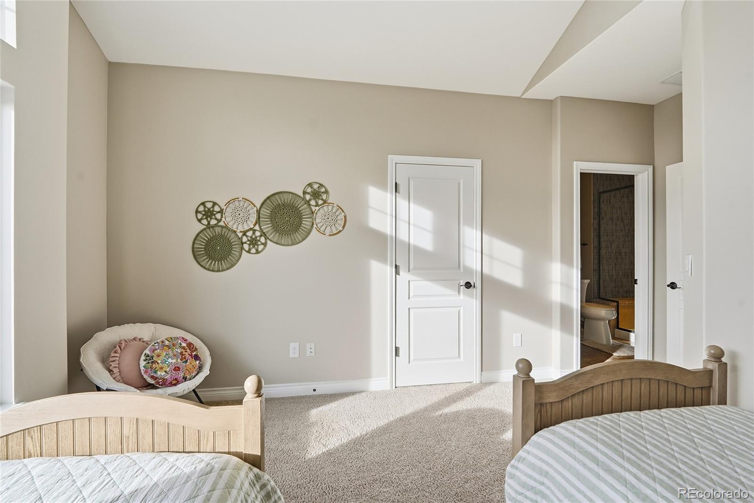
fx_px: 293
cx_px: 377
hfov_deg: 104.3
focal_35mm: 14
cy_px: 252
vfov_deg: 81.2
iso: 400
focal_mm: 14
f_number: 7.1
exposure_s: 1/5000
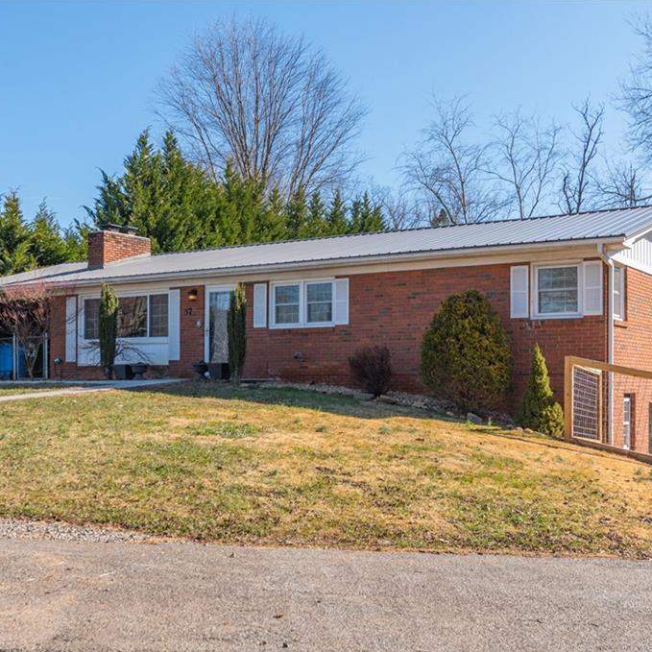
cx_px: 330
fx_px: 874
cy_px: 326
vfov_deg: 40.9
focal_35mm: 41
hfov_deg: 40.9
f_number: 7.1
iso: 400
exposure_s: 1/800
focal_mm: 32
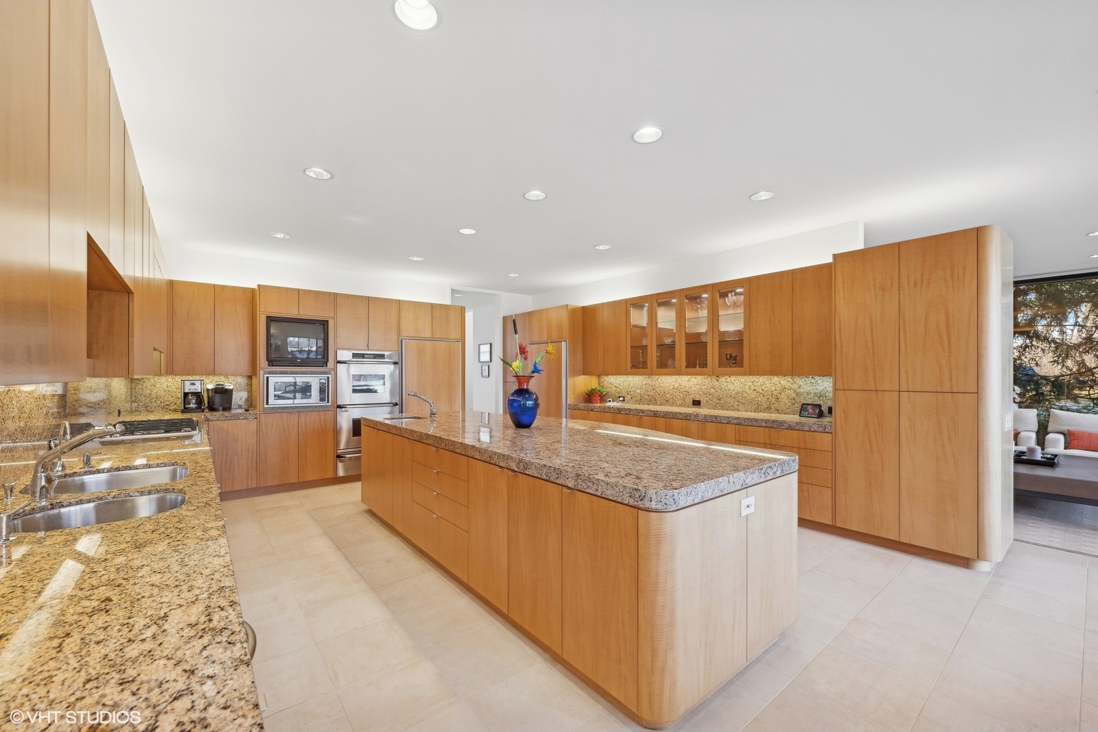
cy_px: 366
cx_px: 549
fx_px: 427
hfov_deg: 104.3
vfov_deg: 81.2
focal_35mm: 14
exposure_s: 1/13
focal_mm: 14
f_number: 8
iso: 200
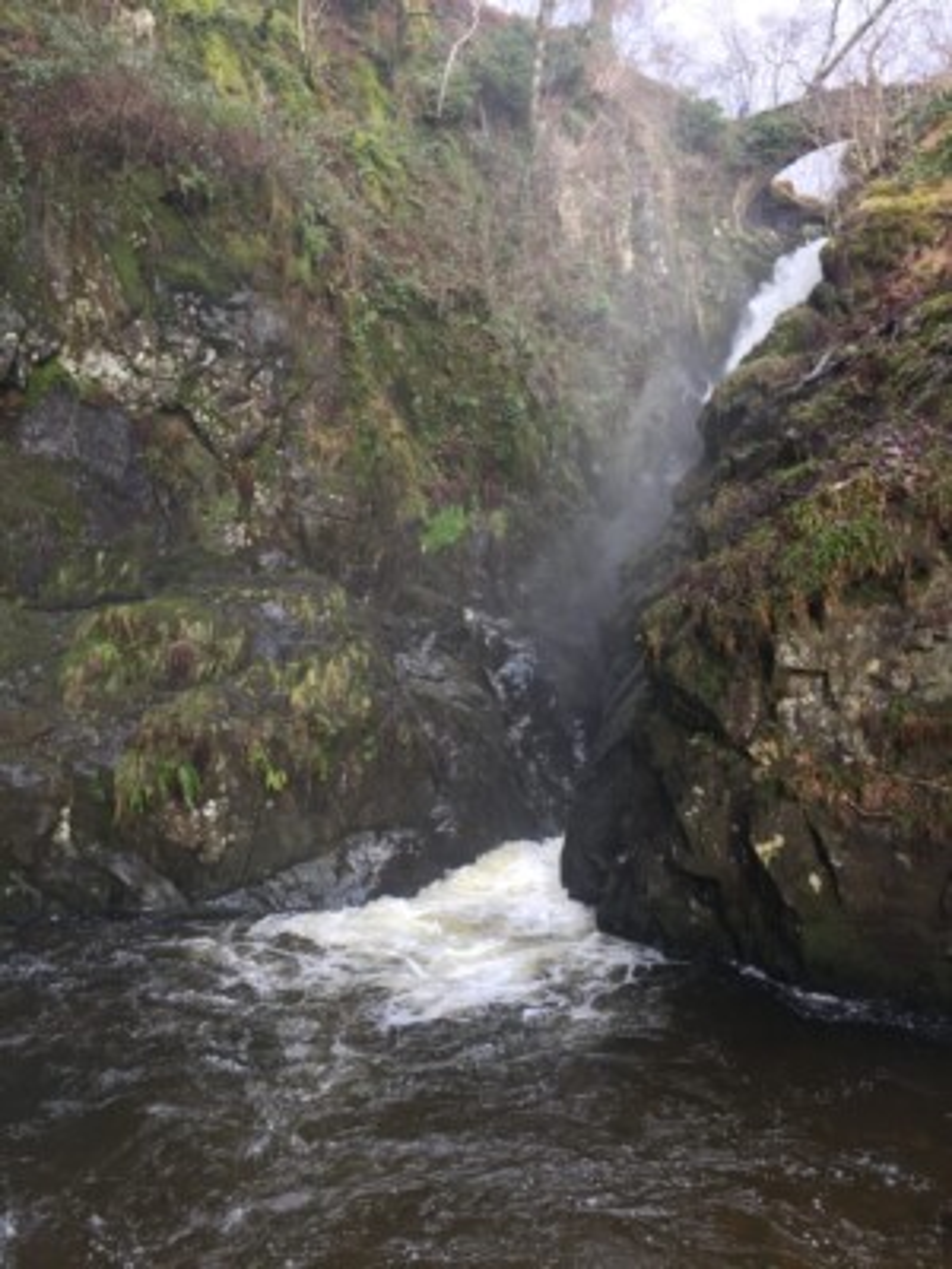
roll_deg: -1.2
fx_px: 1063
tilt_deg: -0.5
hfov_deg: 48.2
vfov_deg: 61.7
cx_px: 476
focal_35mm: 29
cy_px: 634
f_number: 2.2
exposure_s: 1/50
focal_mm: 4.15
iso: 32
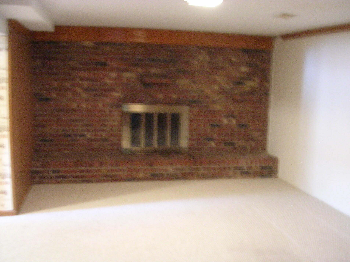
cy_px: 139
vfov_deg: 35.1
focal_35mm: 41
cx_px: 188
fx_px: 415
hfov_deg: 45.7
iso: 200
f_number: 2.8
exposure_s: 1/1.3
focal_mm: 5.8
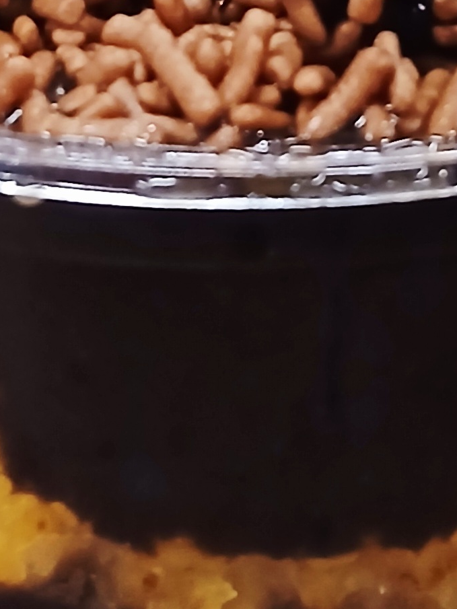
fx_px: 1390
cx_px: 250
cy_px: 262
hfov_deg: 18.7
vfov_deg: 24.7
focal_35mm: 79
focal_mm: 3.98
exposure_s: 1/20
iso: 500
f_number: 1.8
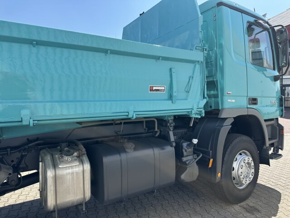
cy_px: 109
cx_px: 145
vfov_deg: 56.8
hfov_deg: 71.6
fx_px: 201
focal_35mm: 24
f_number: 1.78
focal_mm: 6.86
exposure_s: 1/1495
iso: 80
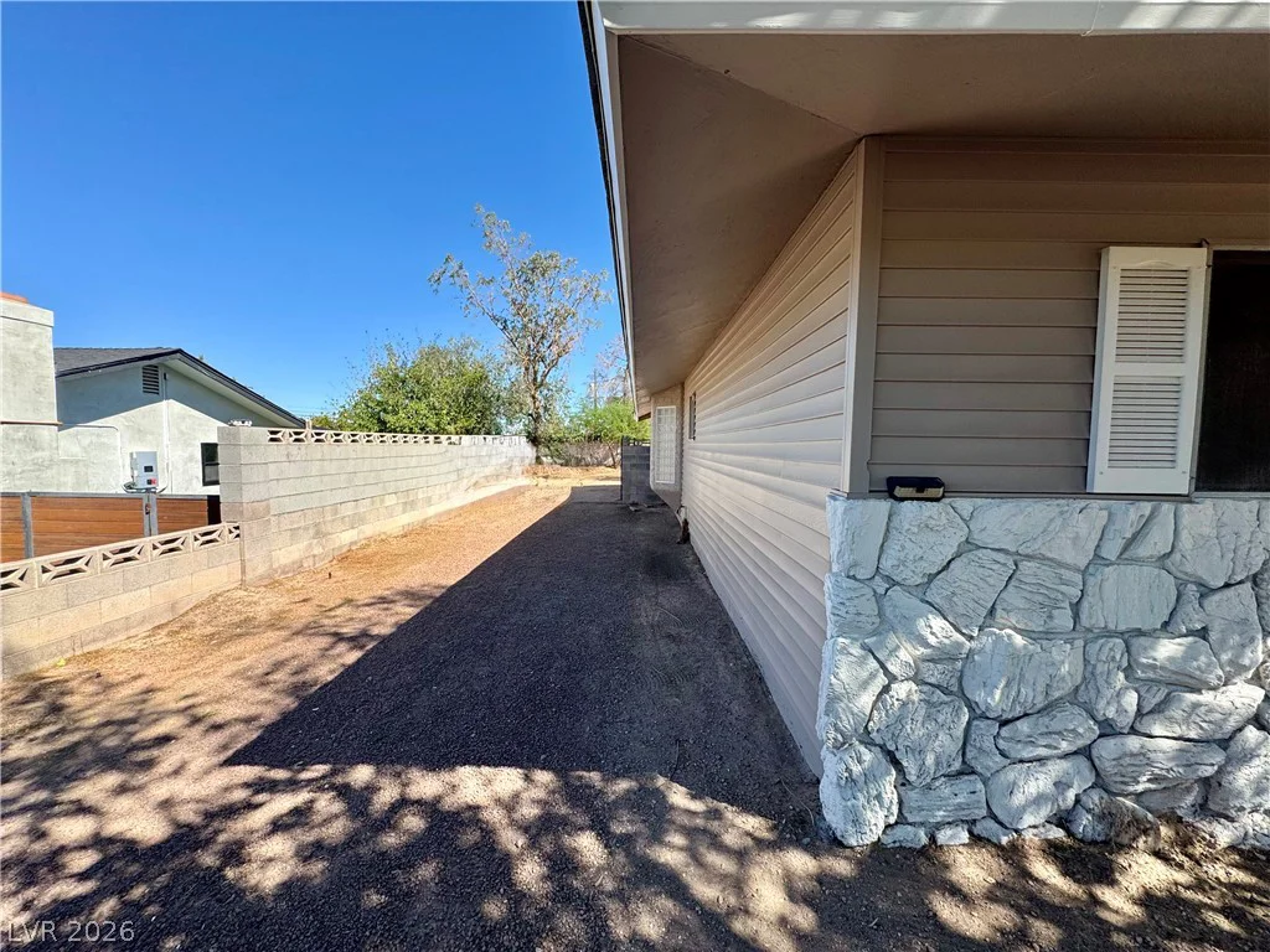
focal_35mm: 14
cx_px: 635
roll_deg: -1.5
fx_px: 514
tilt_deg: -5.9
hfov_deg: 102.1
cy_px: 476
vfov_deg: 85.7
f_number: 2.2
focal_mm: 2.22
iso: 40
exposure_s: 1/1299
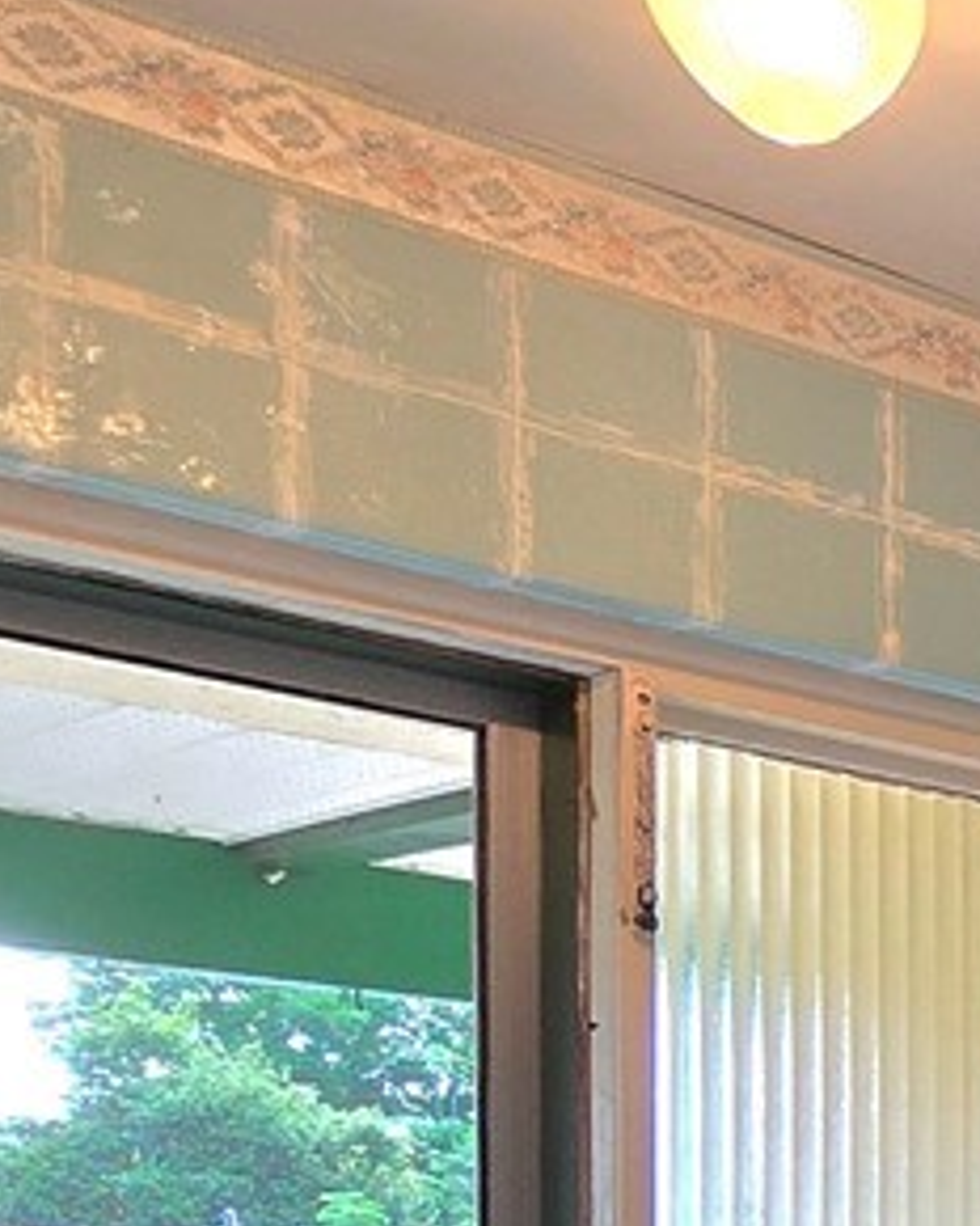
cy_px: 1513
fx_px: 2538
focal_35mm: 70
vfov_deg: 24.3
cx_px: 2526
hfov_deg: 13.5
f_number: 2.2
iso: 80
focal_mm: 2.2
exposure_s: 1/60.2
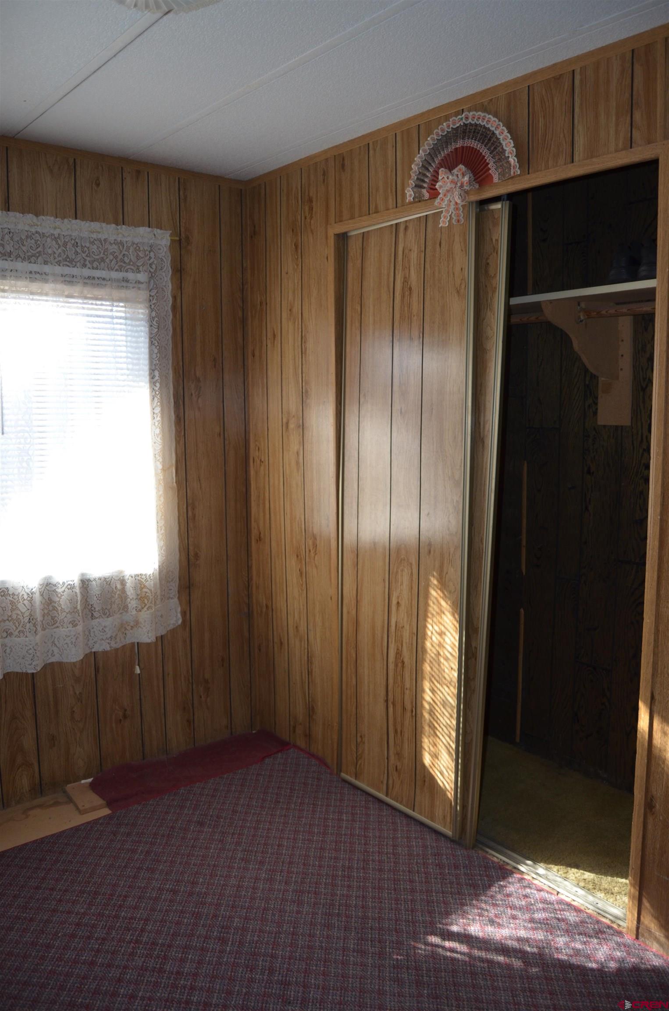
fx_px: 756
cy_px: 506
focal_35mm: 27
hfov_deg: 47.7
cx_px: 334
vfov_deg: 67.5
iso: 400
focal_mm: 18
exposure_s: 1/100
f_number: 3.5
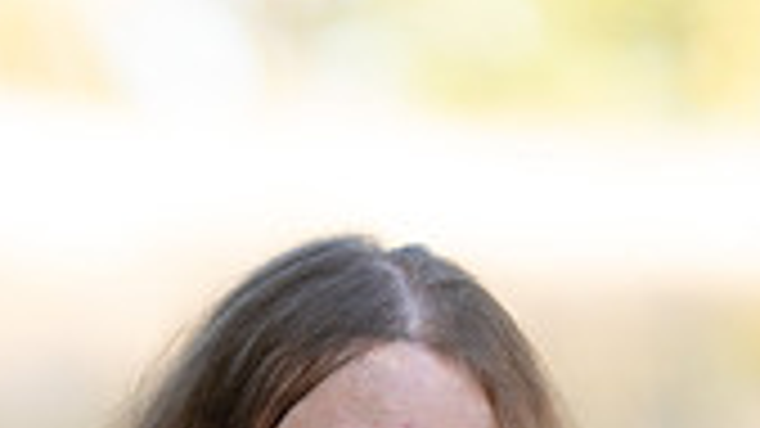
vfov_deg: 3.4
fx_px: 7153
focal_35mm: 355
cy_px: 1009
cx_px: 256
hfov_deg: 6.1
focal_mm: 85
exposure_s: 1/500
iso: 80
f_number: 1.3
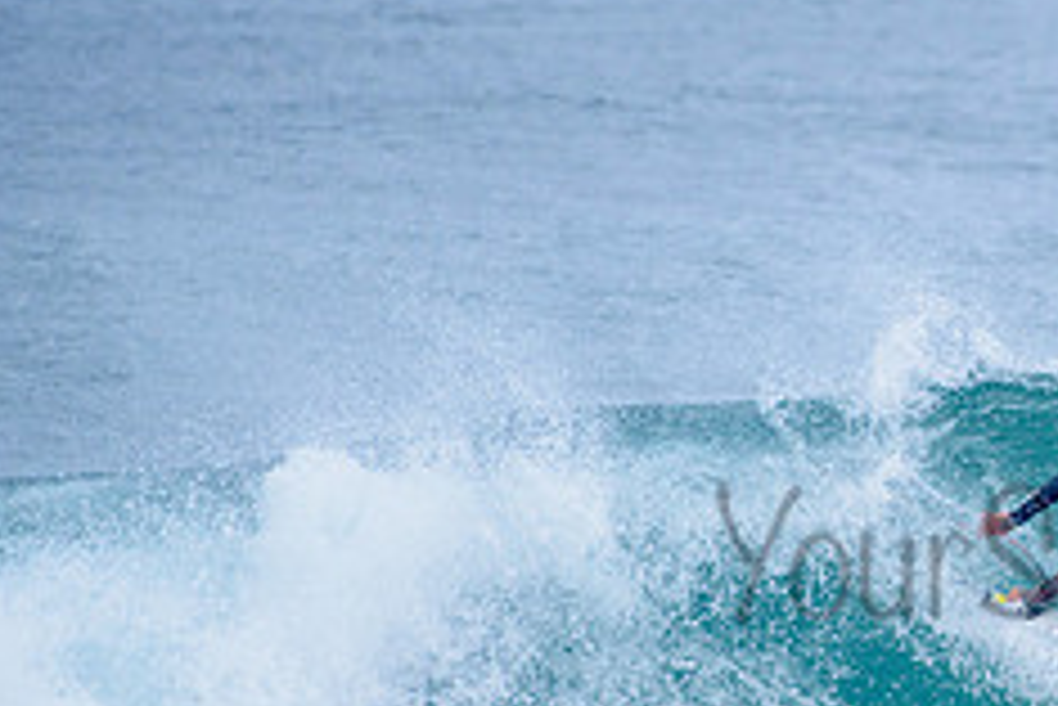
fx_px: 36316
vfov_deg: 1.1
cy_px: 515
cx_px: 1180
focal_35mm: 1235
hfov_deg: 1.7
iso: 450
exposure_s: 1/2000
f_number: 5.6
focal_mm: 500
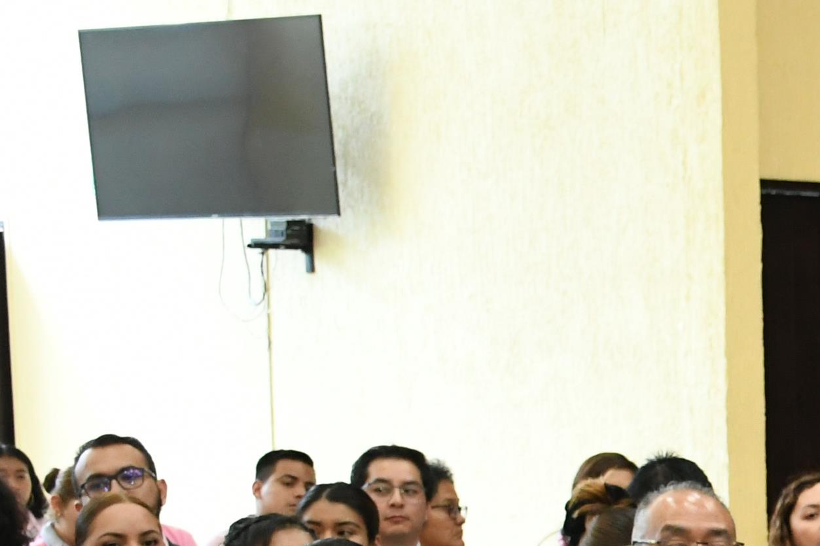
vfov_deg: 10.2
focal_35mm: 130
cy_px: 785
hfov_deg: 14.3
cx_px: 1361
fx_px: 2961
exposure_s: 1/100
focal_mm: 26
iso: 2500
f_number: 3.8
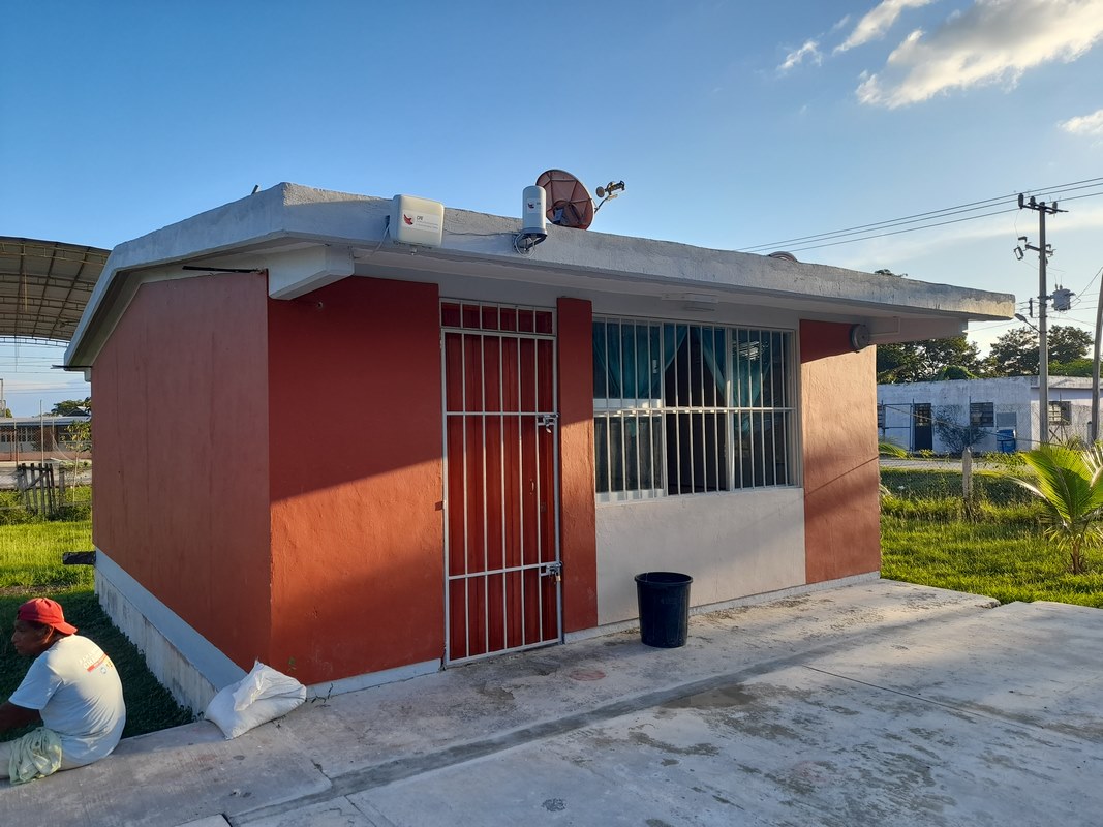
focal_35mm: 25
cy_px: 414
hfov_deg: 69.4
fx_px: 797
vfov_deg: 54.9
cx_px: 552
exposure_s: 1/251
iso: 20
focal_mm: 4.6
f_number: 2
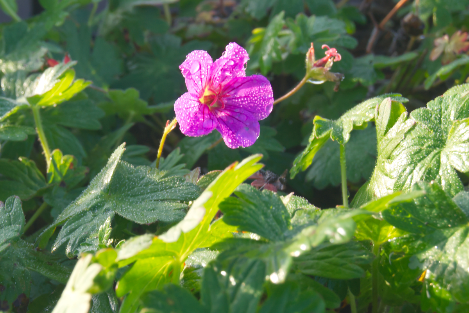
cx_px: 234
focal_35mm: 82
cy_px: 156
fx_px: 1075
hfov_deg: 24.6
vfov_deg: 16.6
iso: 800
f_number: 16
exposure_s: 1/100
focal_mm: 55
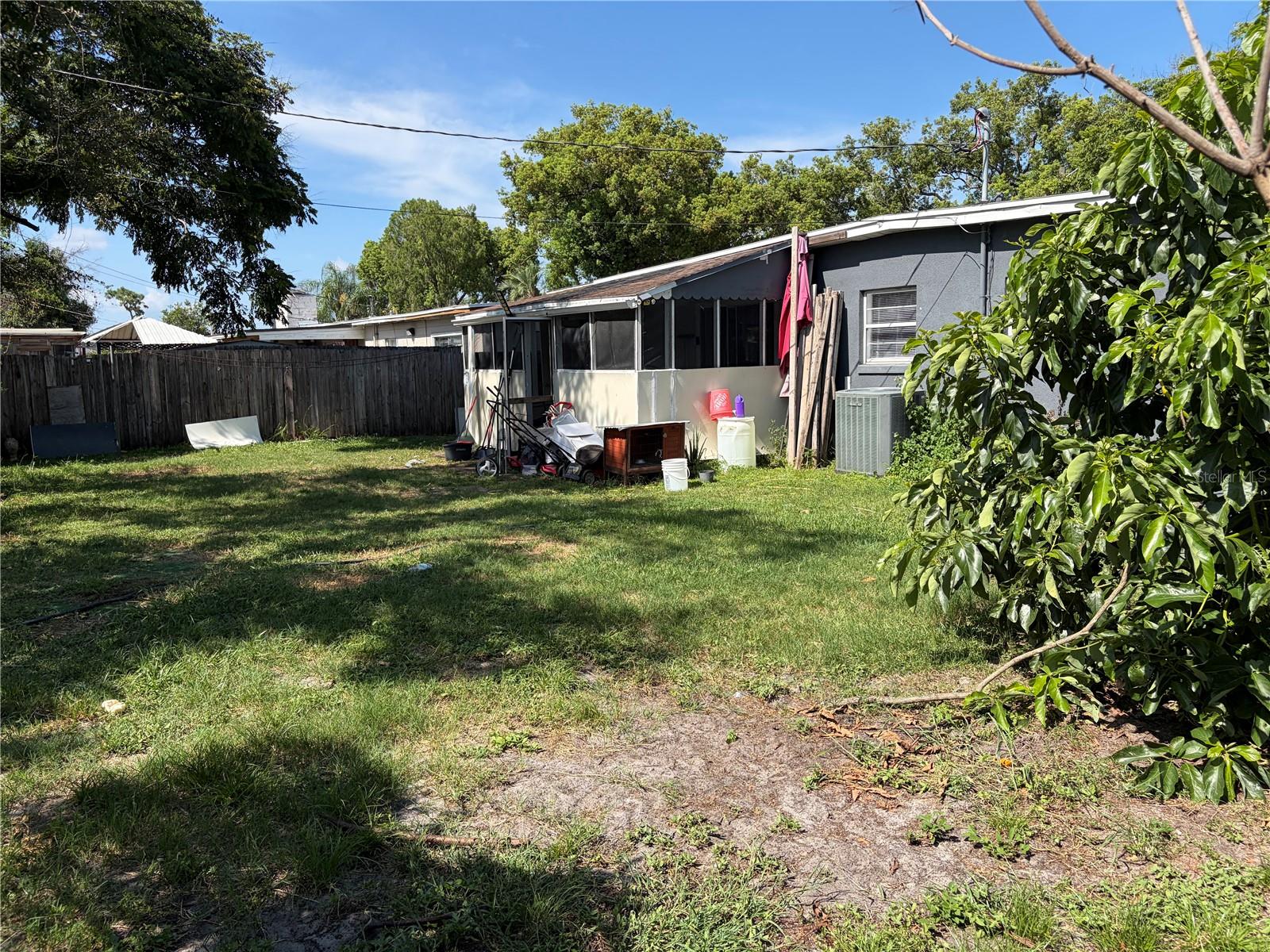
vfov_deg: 53.1
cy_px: 476
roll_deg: -1.5
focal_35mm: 26
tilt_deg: -4.9
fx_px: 954
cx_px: 635
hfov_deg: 67.3
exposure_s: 1/2141
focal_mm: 5.96
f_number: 1.6
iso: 50
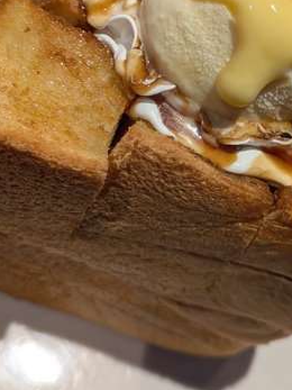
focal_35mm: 47
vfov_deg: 39.6
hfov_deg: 30.6
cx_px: 193
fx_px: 529
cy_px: 109
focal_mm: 4.53
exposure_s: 1/120
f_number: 1.7
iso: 402
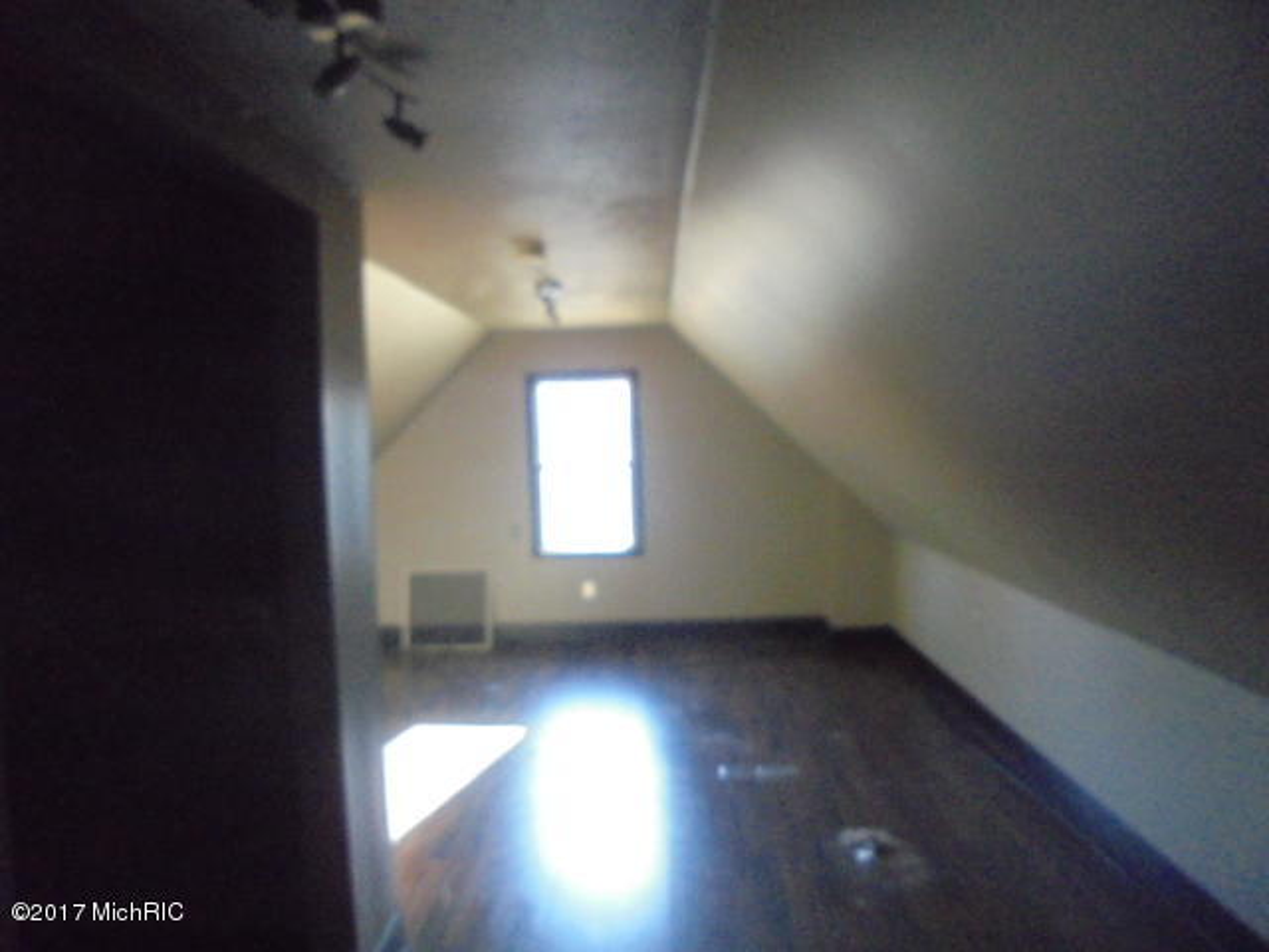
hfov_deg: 67.3
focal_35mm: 26
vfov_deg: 53.1
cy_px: 476
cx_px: 634
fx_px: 953
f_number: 3.5
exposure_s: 1/80
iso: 800
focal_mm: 4.6
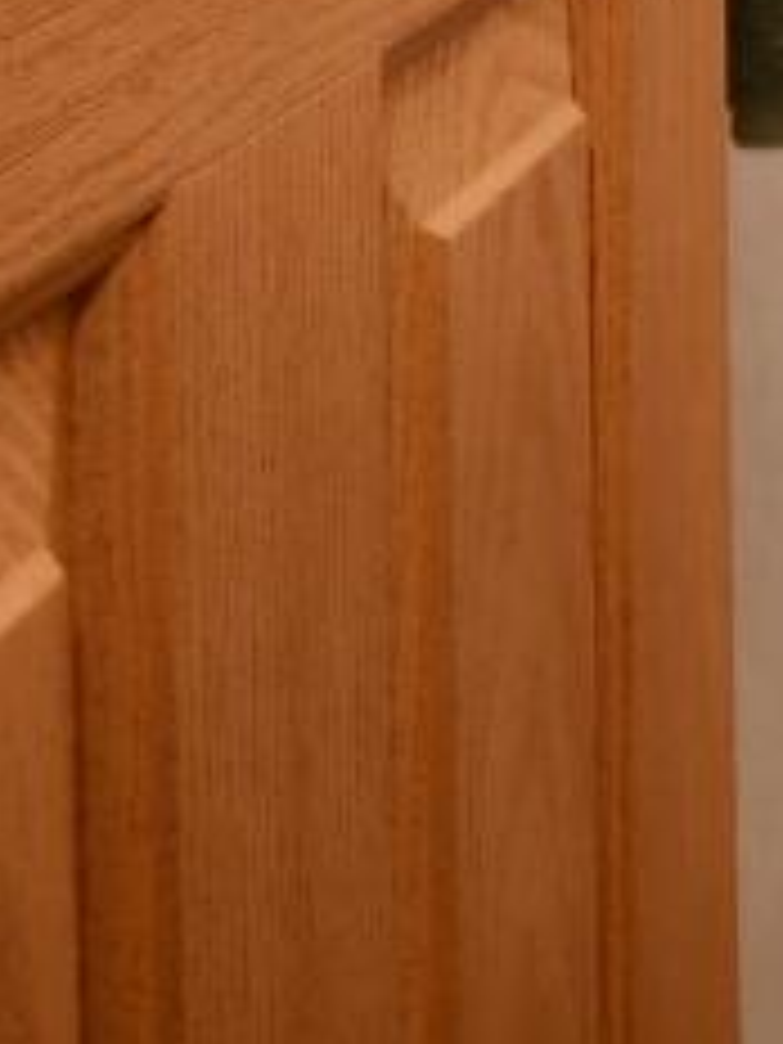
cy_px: -695
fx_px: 3498
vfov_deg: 15.2
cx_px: 2462
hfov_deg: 9.5
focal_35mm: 116
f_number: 4
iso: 100
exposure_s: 1/60
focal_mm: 10
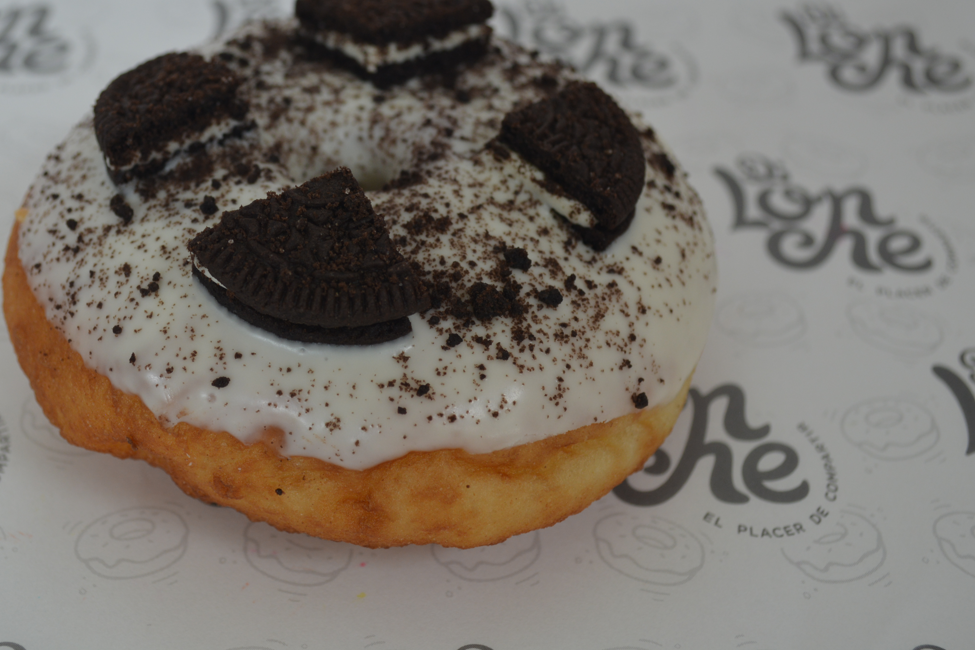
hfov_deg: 35.7
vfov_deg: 24.3
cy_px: 241
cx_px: 374
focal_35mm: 56
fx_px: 1507
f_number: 5.6
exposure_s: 1/125
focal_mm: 29
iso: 280
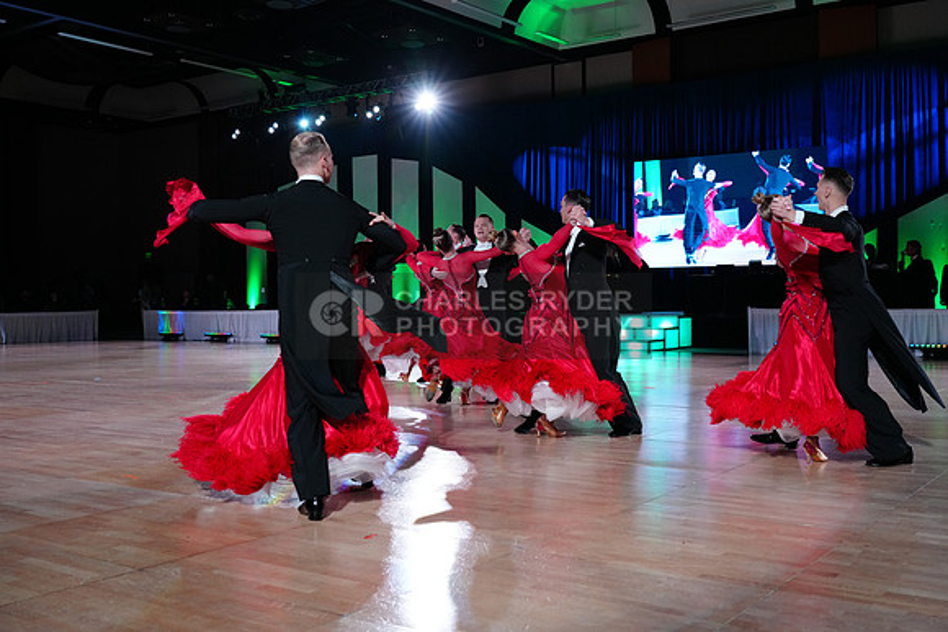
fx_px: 948
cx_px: 474
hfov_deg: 53.1
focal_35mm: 36
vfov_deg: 36.9
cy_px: 316
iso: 2500
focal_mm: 36
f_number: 4
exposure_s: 1/400
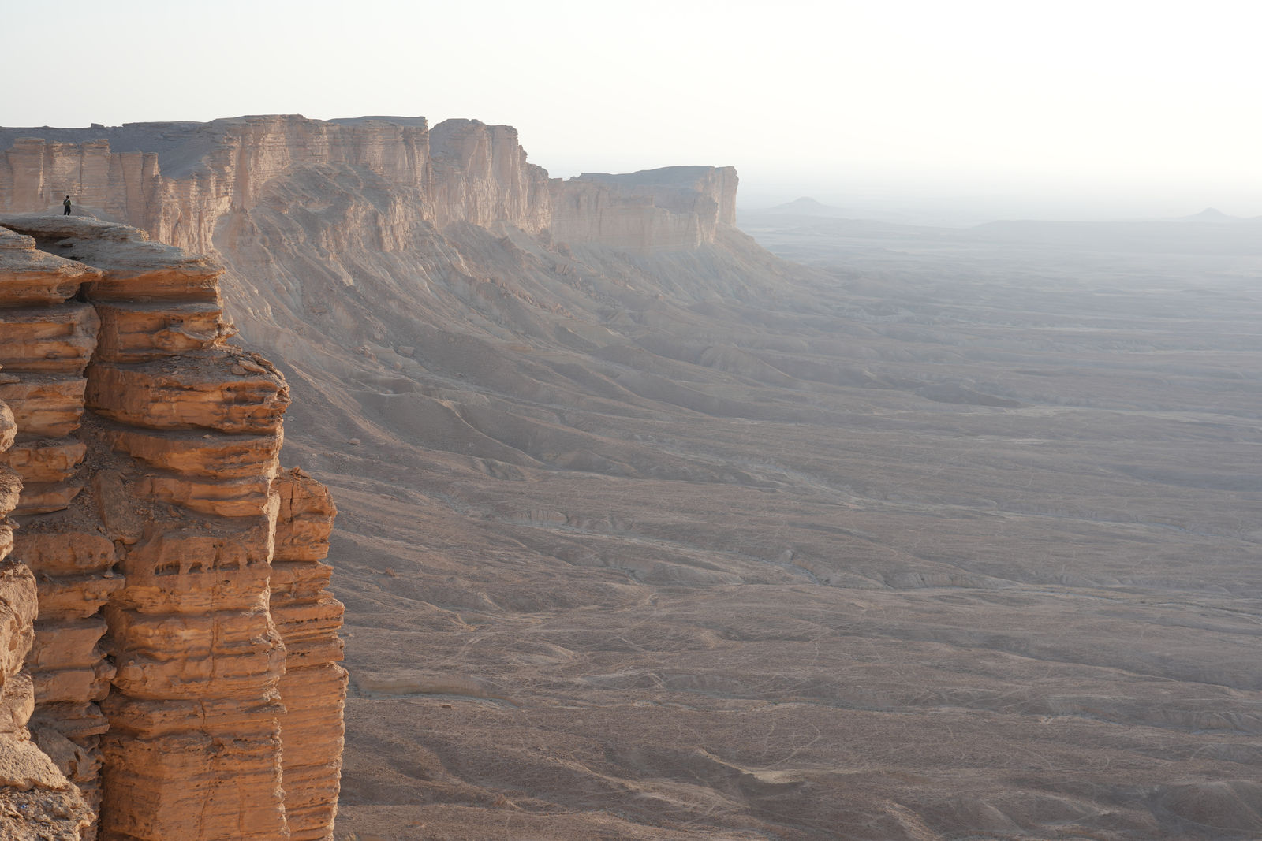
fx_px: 1928
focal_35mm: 55
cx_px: 631
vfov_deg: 24.6
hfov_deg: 36.2
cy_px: 420
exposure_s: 1/320
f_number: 5.6
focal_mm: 55
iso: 100
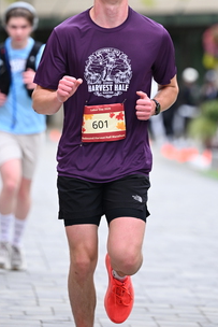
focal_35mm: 299
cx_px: 129
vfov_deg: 6.9
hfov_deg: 4.6
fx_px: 2713
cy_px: 81
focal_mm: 165
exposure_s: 1/2000
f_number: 2.8
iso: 640
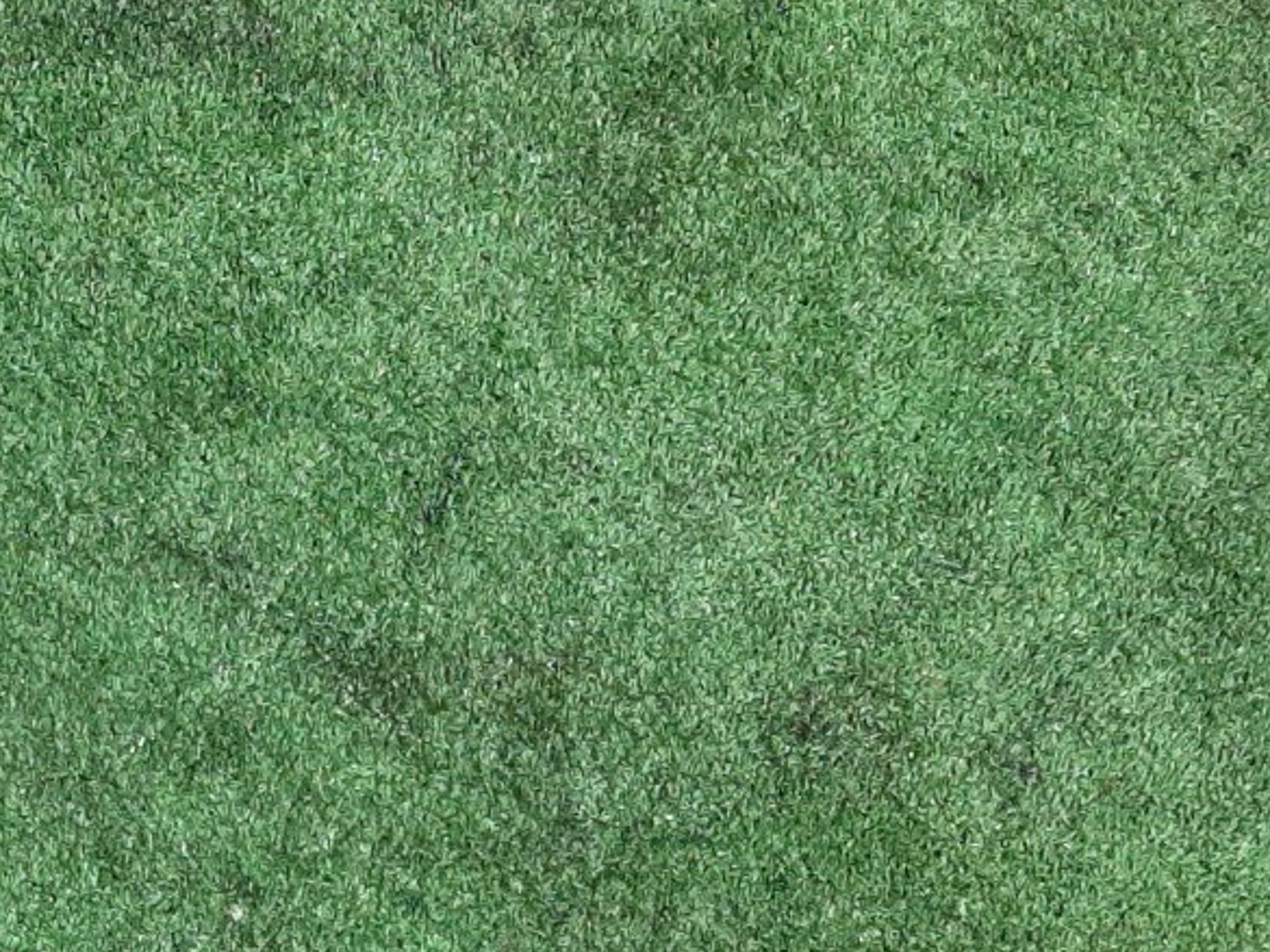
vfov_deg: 21.5
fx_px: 2349
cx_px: 98
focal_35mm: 64
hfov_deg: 28.9
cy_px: 1104
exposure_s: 1/50
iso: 224
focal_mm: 3.93
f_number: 1.7
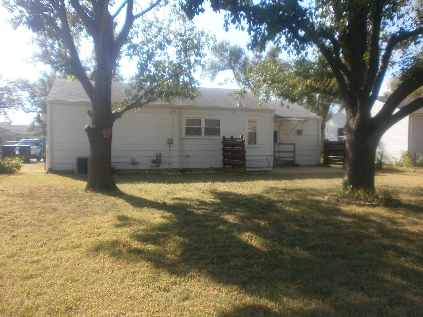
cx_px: 212
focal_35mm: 27
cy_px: 158
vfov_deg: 51.4
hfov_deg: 65.3
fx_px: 330
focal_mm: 4.8
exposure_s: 1/500
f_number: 2.9
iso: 100
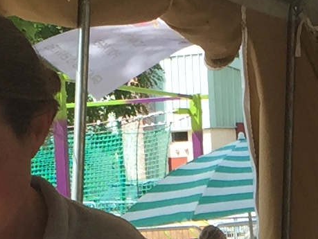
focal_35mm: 206
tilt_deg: -11.4
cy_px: 575
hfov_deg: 9.5
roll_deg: +0.8
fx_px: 1894
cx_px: 375
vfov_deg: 6.8
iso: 32
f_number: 2.2
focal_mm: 4.15
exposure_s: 1/356
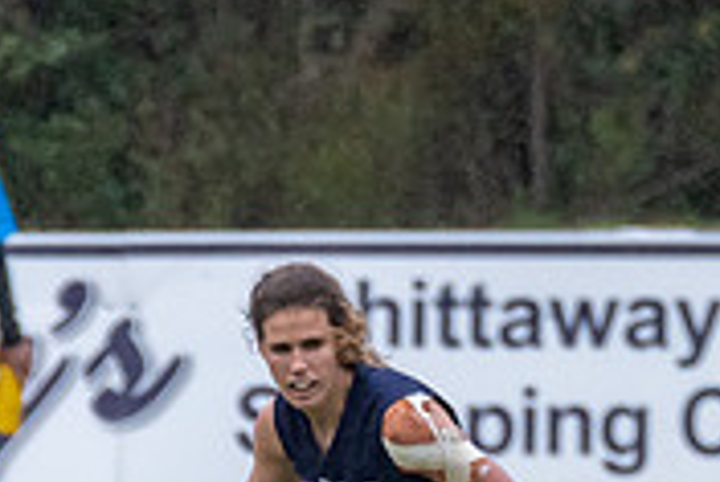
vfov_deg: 0.5
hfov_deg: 0.7
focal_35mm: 2842
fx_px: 56935
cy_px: 609
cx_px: 892
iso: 1250
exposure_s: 1/2500
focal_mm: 450
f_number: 7.1
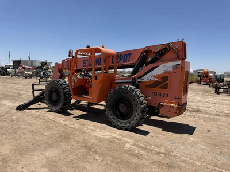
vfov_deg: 56.8
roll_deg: -1.7
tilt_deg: -4.0
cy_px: 86
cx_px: 115
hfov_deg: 71.6
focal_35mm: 24
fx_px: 159
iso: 80
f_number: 1.78
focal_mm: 6.76
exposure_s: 1/6173
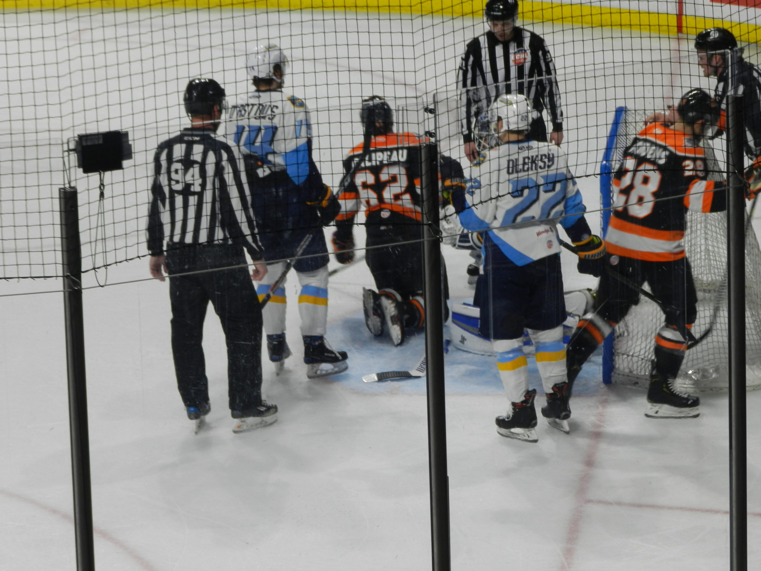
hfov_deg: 10.4
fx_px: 4199
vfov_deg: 7.8
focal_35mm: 191
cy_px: 286
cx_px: 380
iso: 160
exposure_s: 1/60
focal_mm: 34
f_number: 5.5
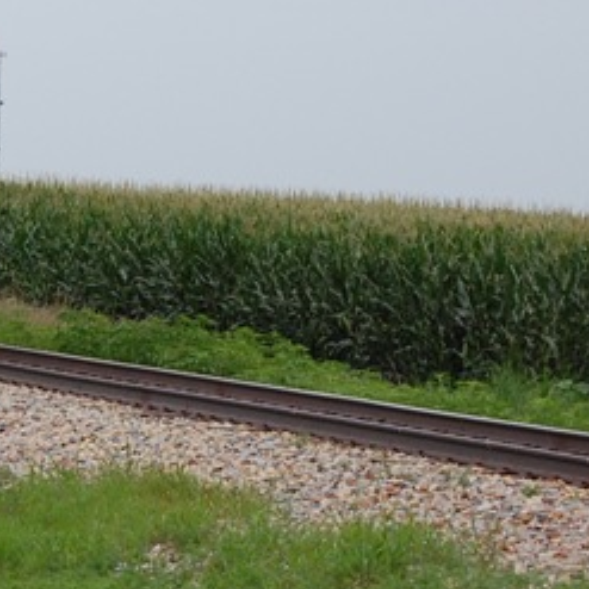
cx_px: 12
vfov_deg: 6.8
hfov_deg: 6.8
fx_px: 4967
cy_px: 247
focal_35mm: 258
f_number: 5.6
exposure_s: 1/500
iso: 400
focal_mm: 52
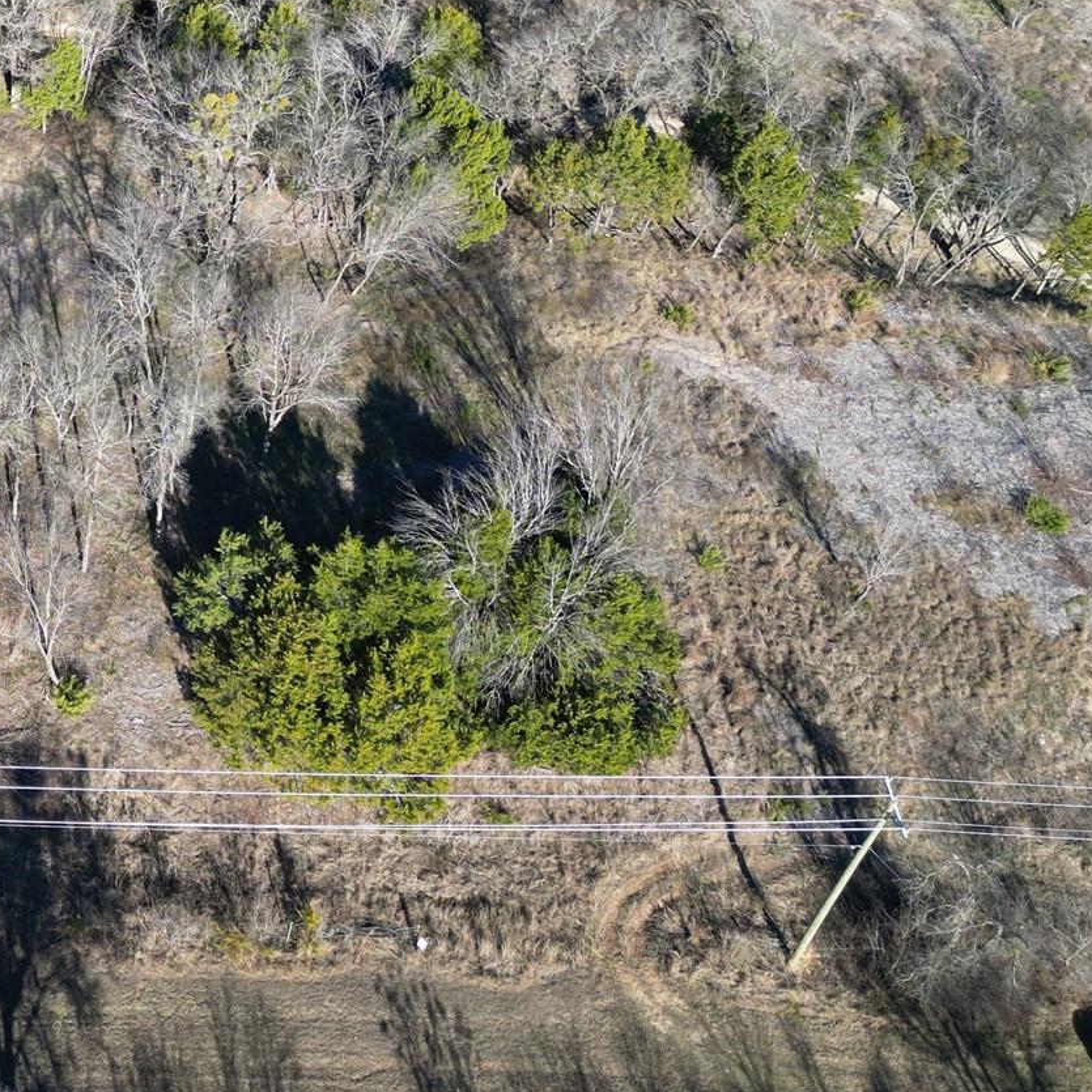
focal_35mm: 52
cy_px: 280
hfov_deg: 29.7
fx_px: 1856
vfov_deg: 32.2
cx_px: -95
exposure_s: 1/1250
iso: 100
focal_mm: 6.72
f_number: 1.7
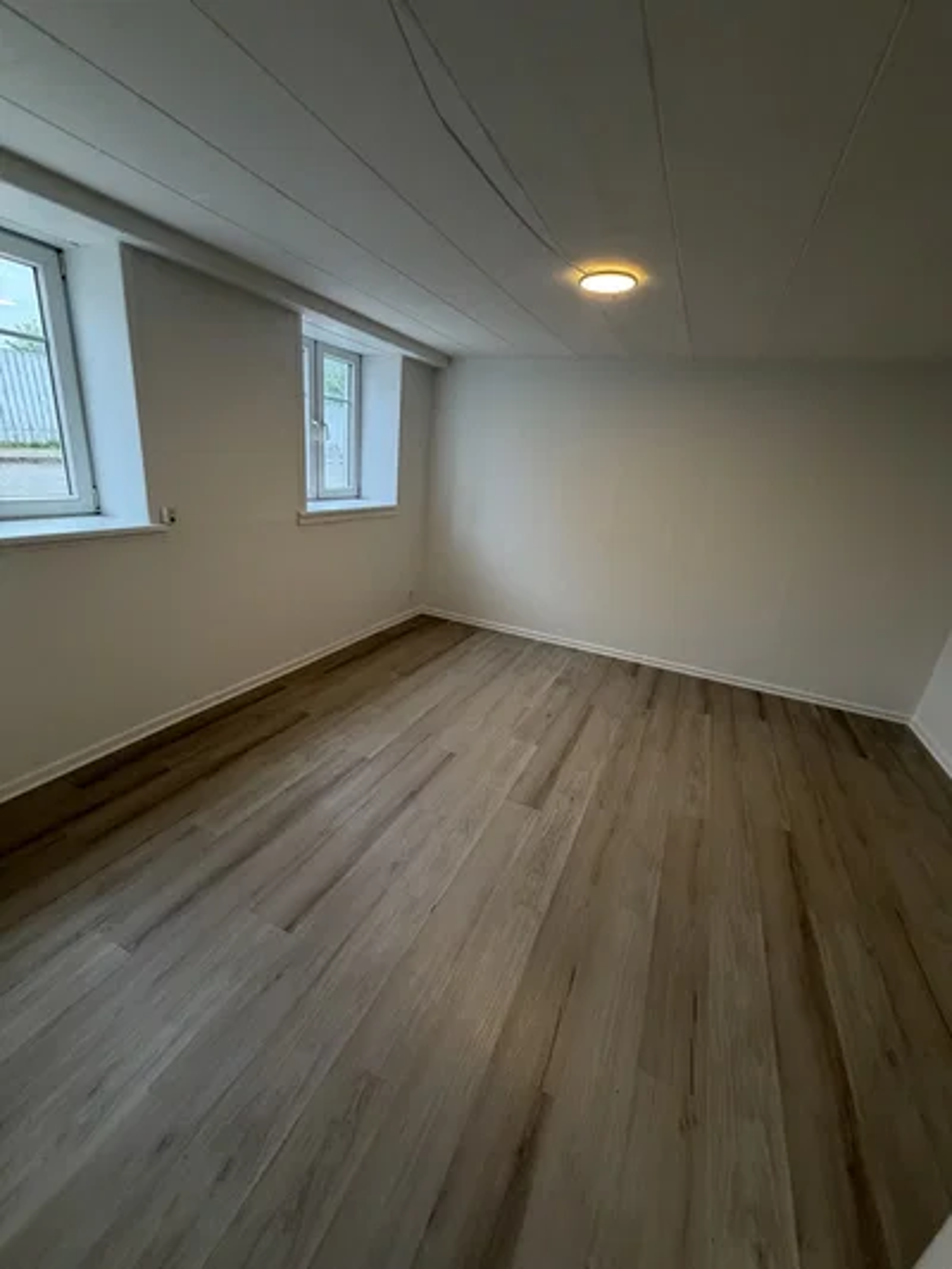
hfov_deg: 85.7
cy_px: 634
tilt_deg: -18.9
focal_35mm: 14
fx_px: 513
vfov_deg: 102.1
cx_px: 476
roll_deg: -6.0
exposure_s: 1/100
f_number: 2.2
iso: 200
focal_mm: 2.22
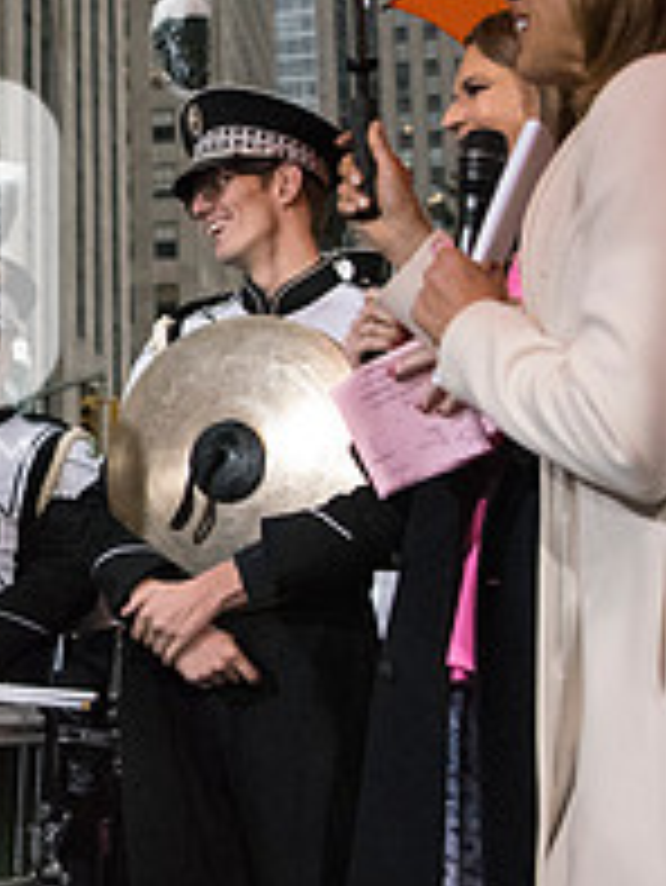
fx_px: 2101
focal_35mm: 82
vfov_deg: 23.7
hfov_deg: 16.7
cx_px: -279
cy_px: 290
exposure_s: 1/4000
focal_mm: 29
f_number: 2.8
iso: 10000
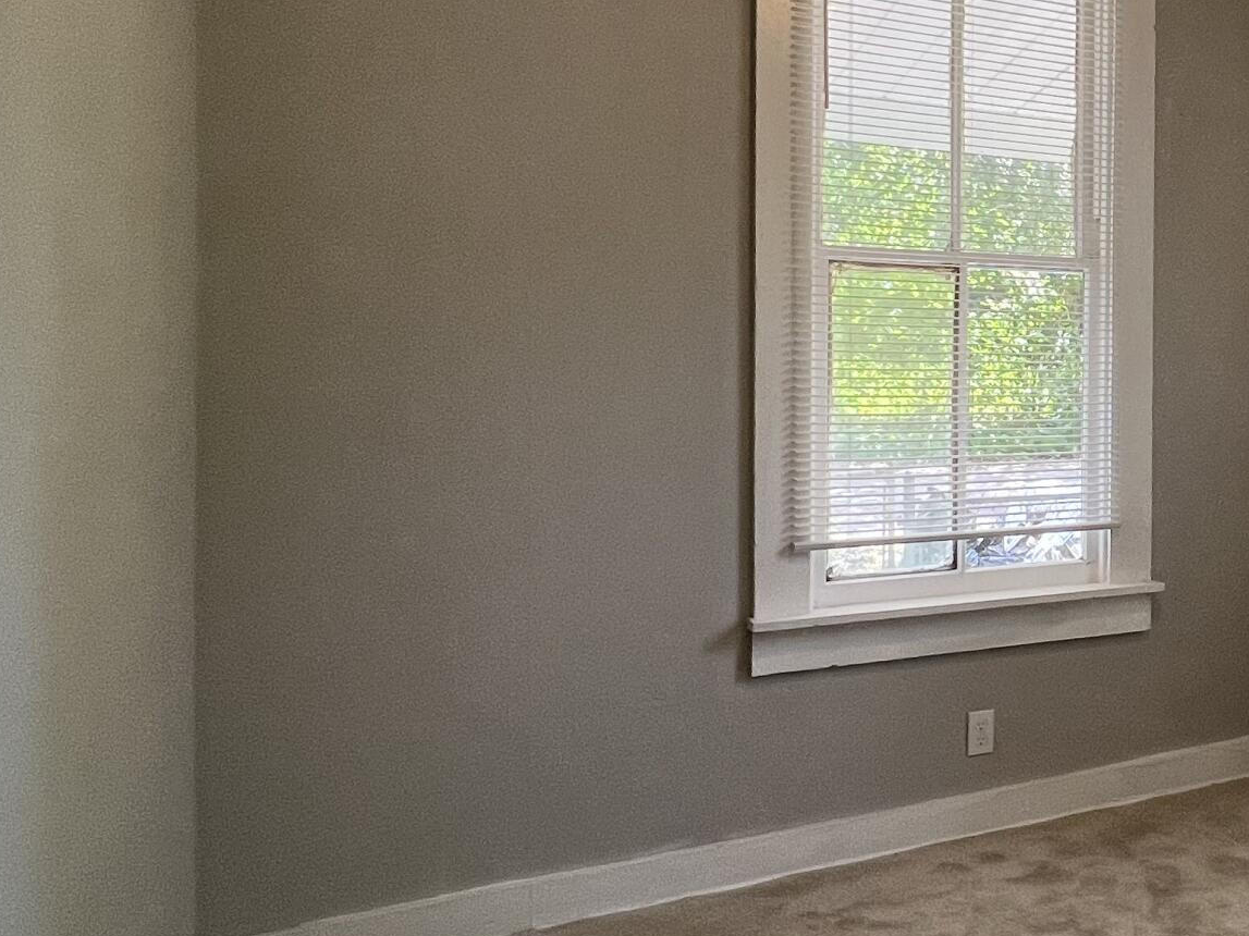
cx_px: 1342
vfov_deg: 41.5
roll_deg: -0.6
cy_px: 347
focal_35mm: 34
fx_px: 1227
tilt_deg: -1.9
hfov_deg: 43.2
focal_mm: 1.57
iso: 80
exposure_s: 1/120
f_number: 1.8
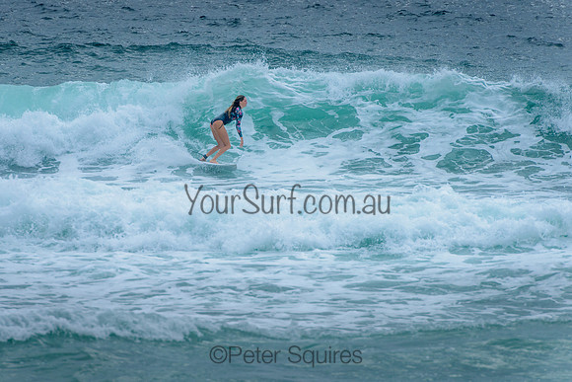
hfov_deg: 4.2
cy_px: 177
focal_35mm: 490
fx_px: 7789
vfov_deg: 2.8
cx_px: 233
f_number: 8
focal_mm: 400
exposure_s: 1/1600
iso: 500
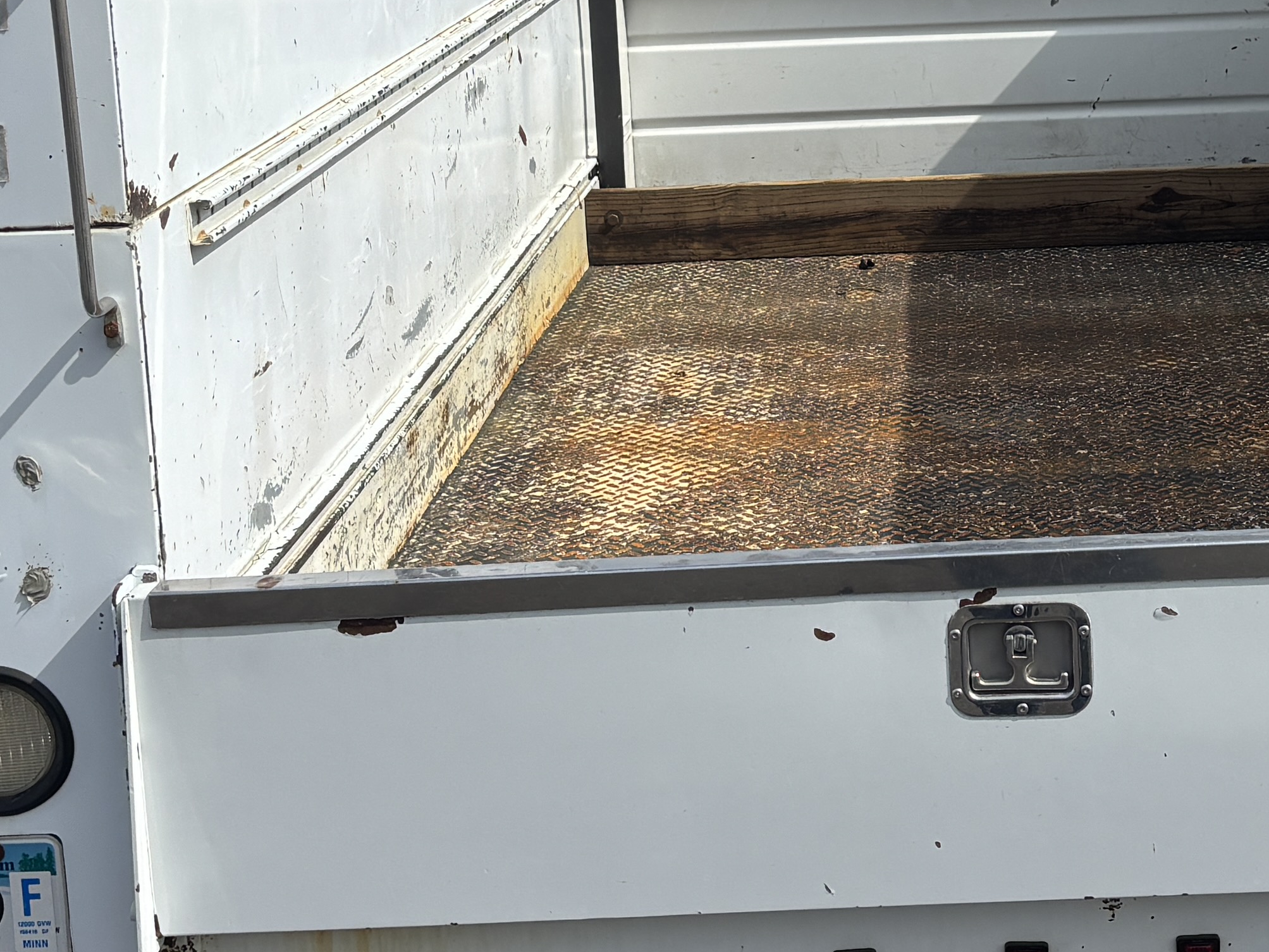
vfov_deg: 19.6
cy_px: 113
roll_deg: +3.1
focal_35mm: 74
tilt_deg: -6.7
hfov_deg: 26.0
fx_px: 2713
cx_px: 946
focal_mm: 5.96
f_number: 1.6
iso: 50
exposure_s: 1/4854
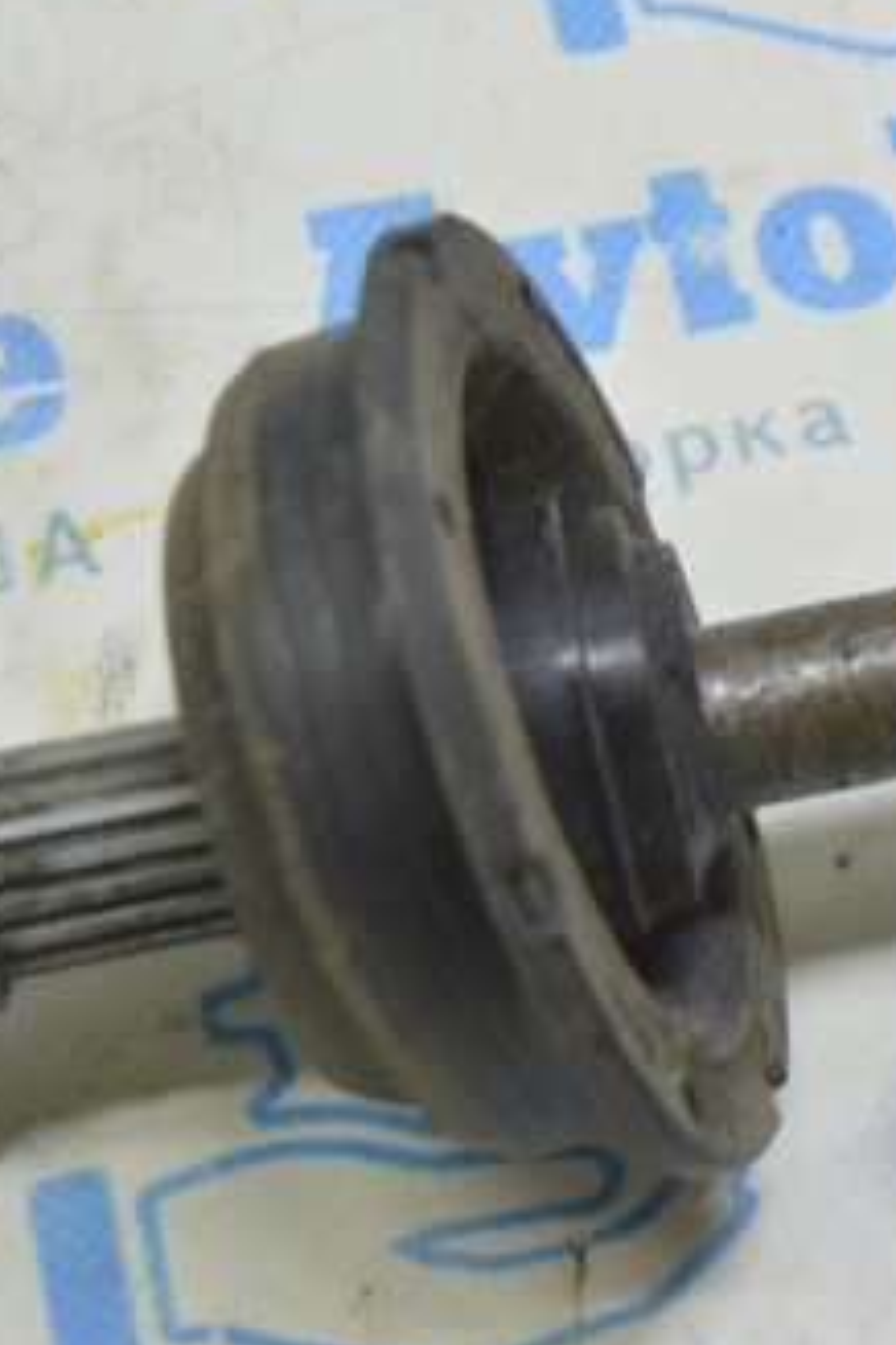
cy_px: 492
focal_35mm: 132
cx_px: 1221
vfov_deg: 15.5
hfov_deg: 10.1
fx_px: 4927
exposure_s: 1/20
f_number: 5.6
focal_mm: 45
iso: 400
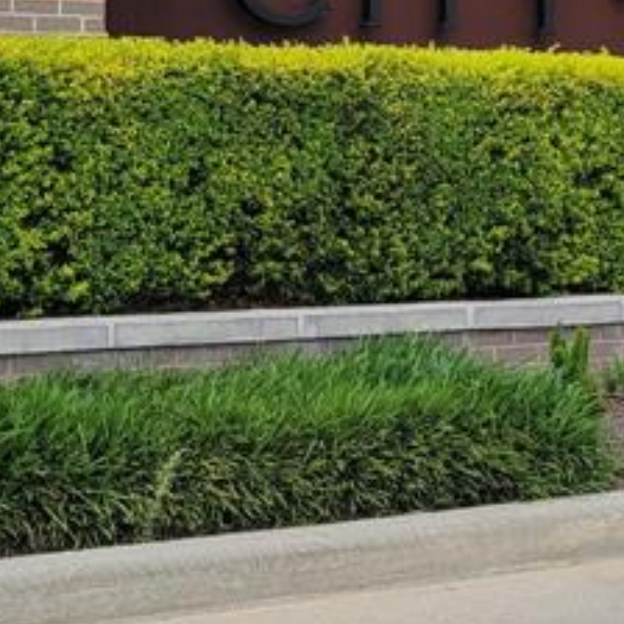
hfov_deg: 16.6
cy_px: -31
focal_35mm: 105
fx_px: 2141
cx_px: 226
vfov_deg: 16.2
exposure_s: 1/2163
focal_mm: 5.4
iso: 40
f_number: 1.8
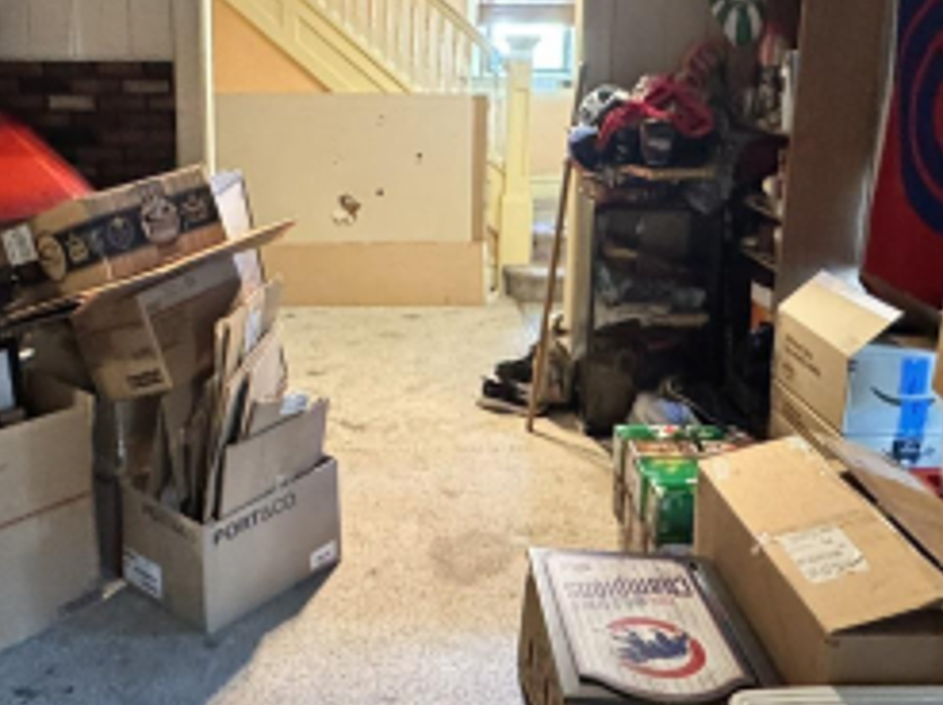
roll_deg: +0.3
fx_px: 1034
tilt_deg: -9.3
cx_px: 397
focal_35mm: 38
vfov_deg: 37.1
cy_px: 215
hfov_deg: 48.8
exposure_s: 1/40
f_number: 2.2
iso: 1000
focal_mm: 2.22
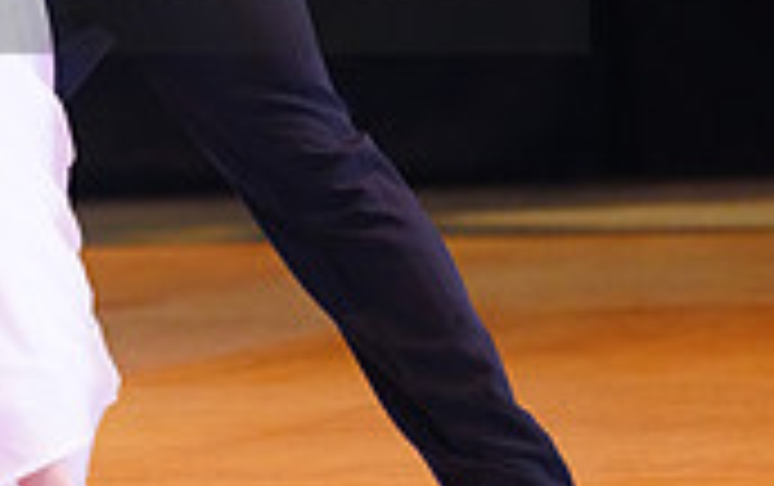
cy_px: -94
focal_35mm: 512
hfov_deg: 4.1
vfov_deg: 2.6
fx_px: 10814
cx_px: -29
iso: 5000
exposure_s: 1/400
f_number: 2.8
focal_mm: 149
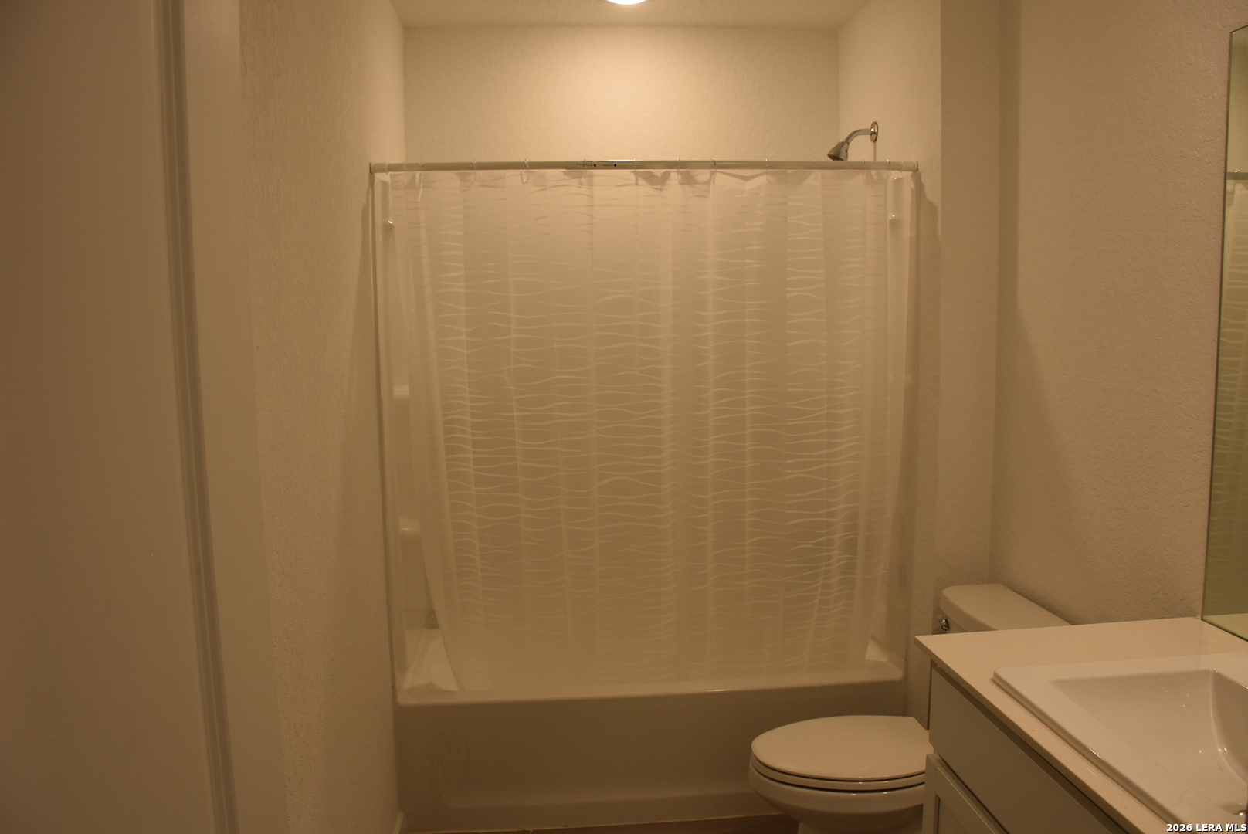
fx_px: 937
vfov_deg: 48.0
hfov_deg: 67.3
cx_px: 624
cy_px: 417
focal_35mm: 27
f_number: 5
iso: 400
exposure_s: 1/100
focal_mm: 18
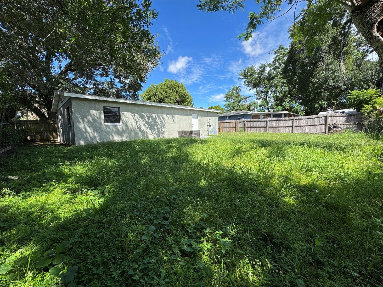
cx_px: 192
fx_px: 155
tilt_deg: -5.9
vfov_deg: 85.7
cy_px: 144
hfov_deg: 102.1
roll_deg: +1.8
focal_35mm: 14
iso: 40
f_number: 2.2
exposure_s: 1/840
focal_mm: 2.22
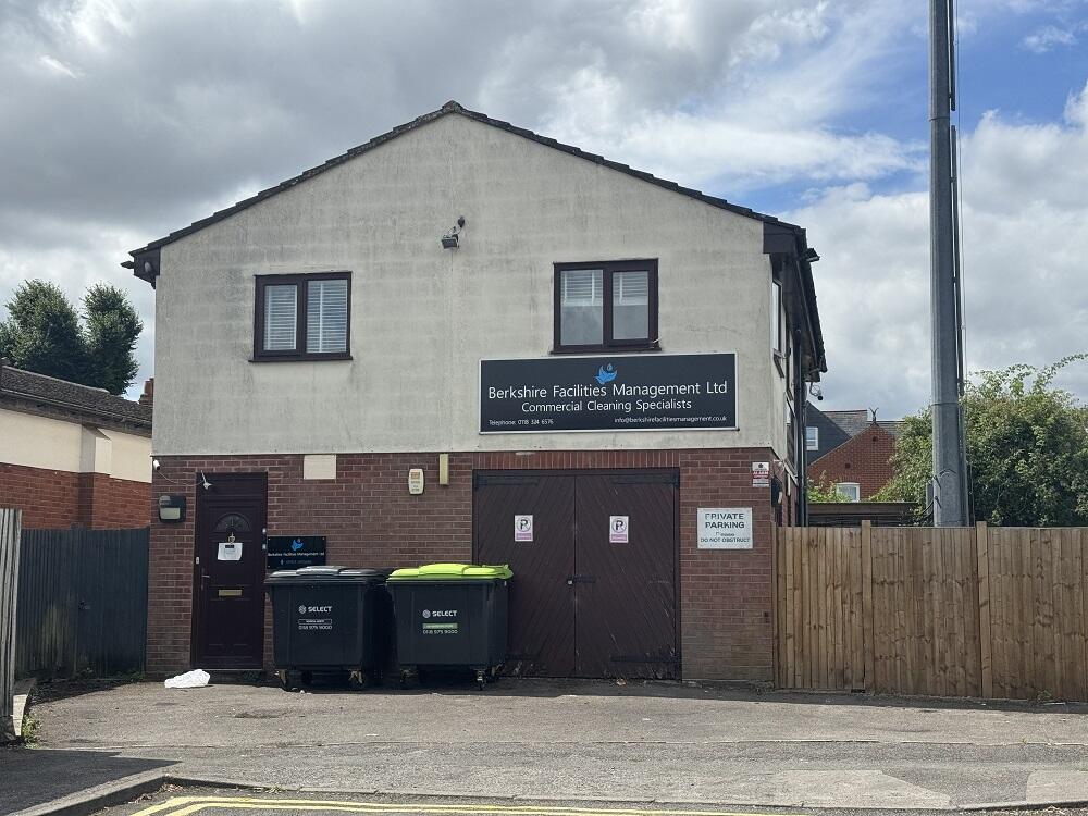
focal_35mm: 48
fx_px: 1509
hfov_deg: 39.7
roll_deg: +0.4
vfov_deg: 30.3
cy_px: 408
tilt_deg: +5.9
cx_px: 544
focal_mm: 6.76
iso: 64
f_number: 1.78
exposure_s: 1/5848
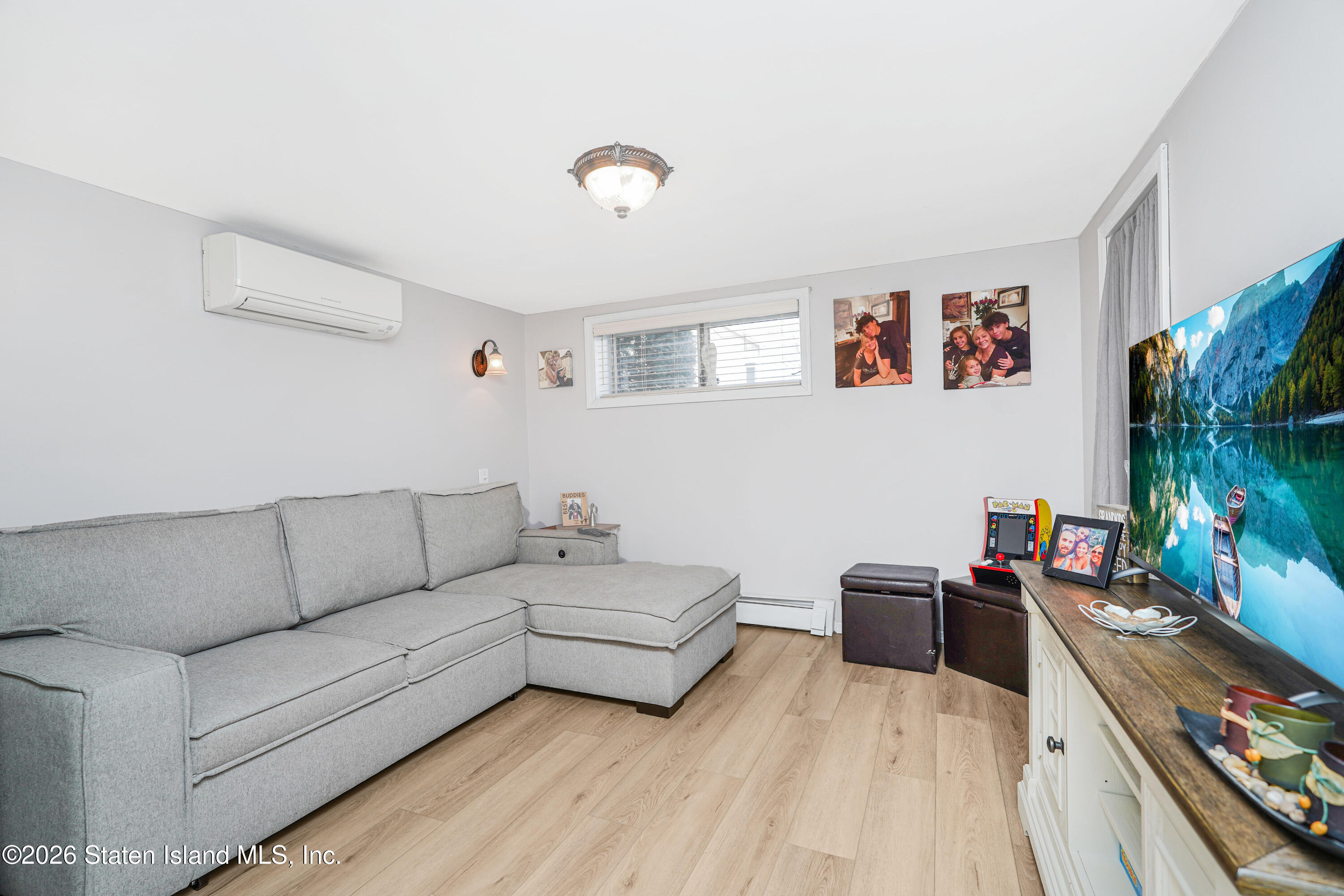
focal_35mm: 16
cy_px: 448
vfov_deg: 72.1
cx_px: 672
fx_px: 616
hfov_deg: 95.0
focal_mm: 16.5
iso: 50
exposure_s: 1/40
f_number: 4.5
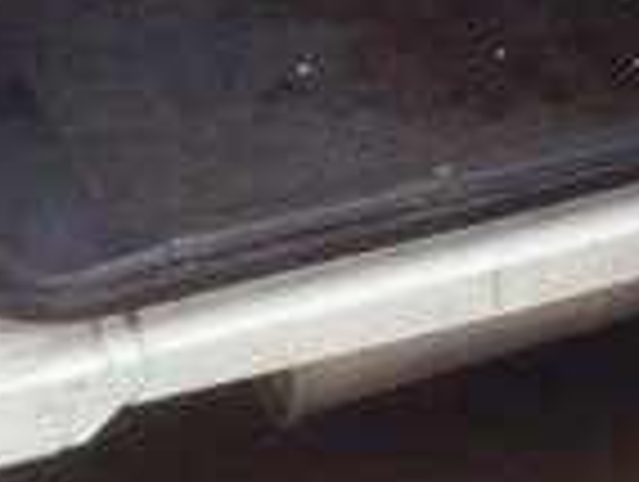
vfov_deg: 9.4
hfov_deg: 12.5
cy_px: -309
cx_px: 801
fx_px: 2829
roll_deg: -2.1
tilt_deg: -16.1
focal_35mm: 153
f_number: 2.4
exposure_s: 1/139
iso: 50
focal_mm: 4.12
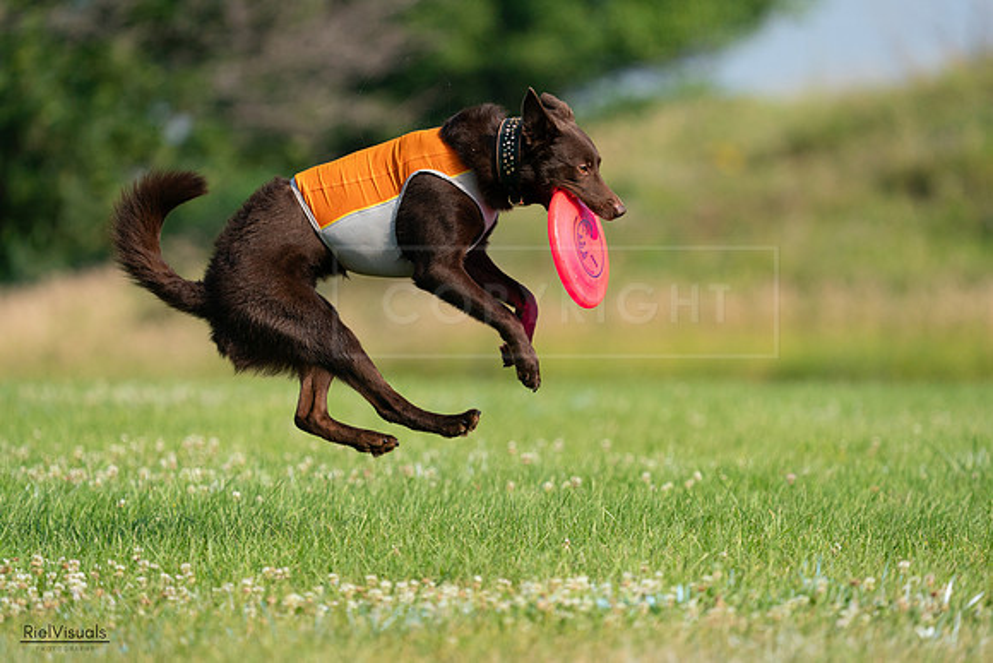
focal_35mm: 433
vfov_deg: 3.2
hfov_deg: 4.8
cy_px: 332
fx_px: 11946
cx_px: 496
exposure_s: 1/4000
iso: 1250
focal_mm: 433
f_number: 6.3
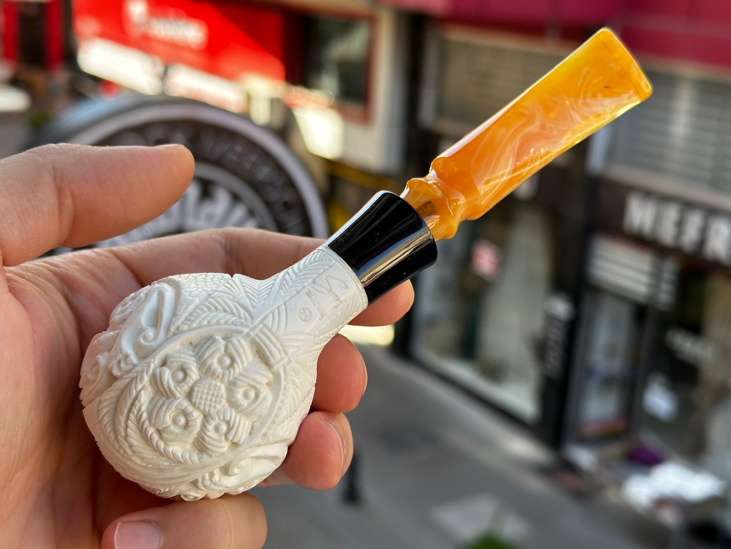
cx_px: 366
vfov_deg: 30.3
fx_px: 1014
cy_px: 274
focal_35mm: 48
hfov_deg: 39.7
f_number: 1.78
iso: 64
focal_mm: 6.86
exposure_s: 1/431
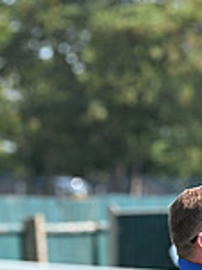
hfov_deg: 2.5
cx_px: 489
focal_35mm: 595
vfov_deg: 3.3
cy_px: 179
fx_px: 4643
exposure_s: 1/1000
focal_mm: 160
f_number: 5
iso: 400
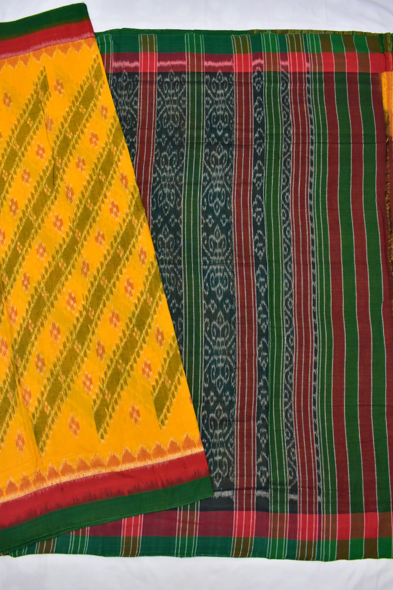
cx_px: 196
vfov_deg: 67.4
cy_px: 295
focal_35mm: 27
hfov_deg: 47.9
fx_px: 443
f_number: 5.6
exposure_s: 1/40
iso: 800
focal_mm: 18
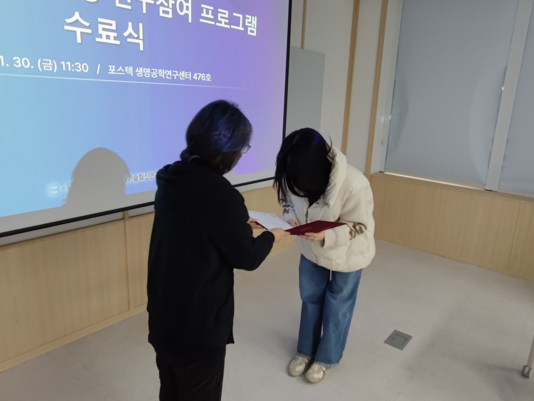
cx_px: 267
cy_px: 200
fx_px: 370
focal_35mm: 24
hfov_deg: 71.6
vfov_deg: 56.9
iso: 74
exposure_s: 1/60
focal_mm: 1.66
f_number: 2.2
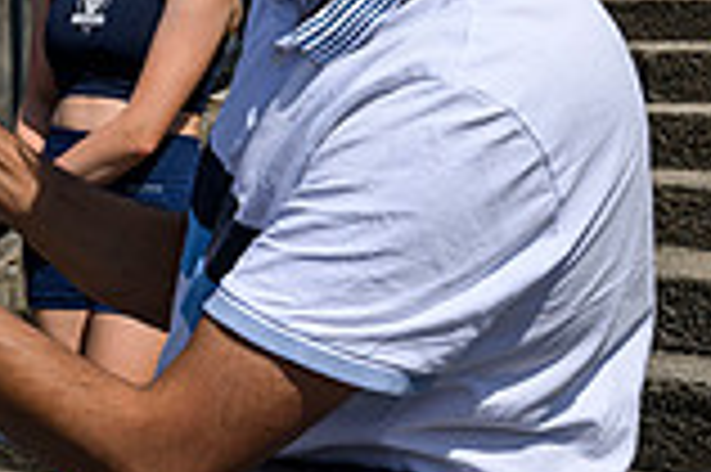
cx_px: -634
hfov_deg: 12.8
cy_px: 143
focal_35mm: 144
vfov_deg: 9.5
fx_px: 2841
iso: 200
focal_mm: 36
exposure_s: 1/1000
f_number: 8
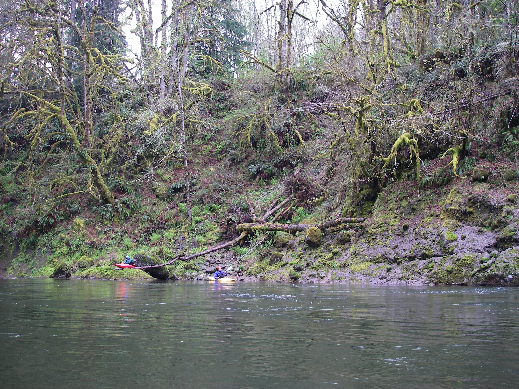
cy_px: 194
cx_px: 260
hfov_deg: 49.0
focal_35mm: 38
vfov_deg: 37.7
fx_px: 570
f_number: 3.3
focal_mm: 6.3
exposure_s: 1/50
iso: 64
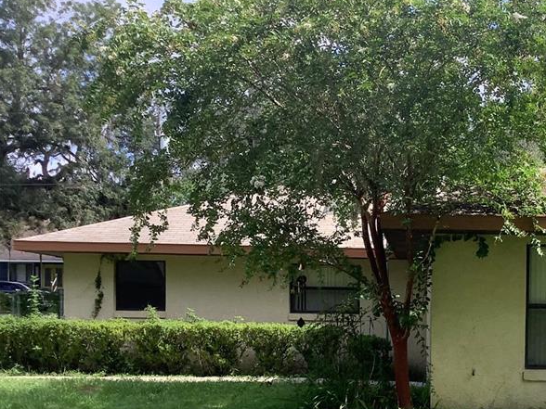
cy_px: 344
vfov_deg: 26.4
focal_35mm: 54
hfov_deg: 33.9
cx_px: 473
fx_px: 852
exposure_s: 1/302
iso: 25
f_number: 2.4
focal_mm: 3.3
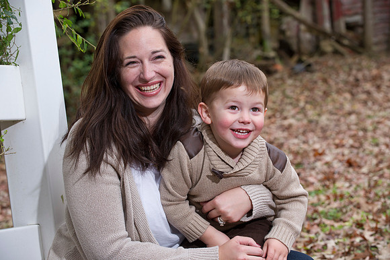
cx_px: 195
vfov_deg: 13.4
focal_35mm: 102
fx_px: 1104
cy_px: 130
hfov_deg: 20.0
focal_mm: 102
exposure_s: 1/125
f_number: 5.6
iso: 800
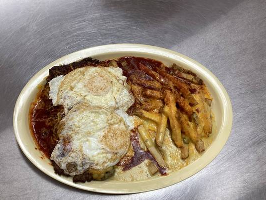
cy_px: 107
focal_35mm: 34
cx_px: 127
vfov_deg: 41.8
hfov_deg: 53.9
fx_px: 261
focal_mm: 3.3
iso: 50
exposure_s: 1/60
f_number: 2.4
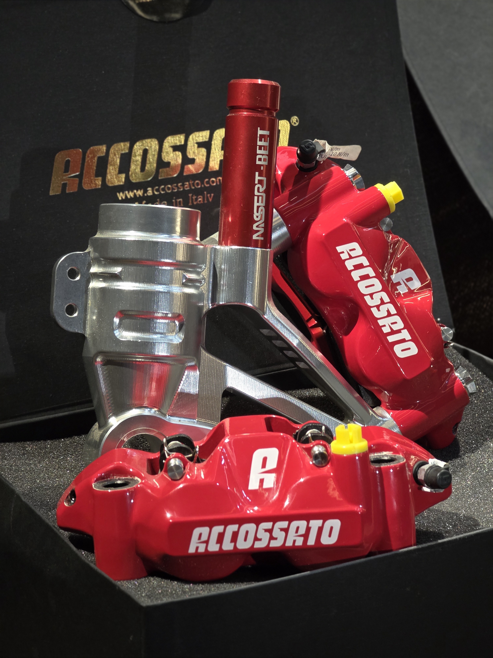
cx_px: 246
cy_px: 329
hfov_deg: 12.9
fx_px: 2184
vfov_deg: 17.1
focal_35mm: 115
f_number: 3.4
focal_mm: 18.6
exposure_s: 1/120
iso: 400
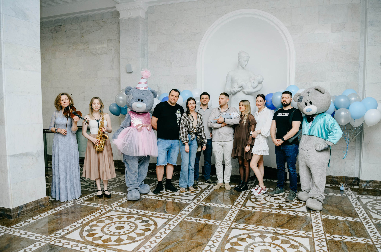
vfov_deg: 49.6
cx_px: 203
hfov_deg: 69.7
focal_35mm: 26
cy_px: 134
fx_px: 273
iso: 320
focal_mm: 24
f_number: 4
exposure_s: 1/160
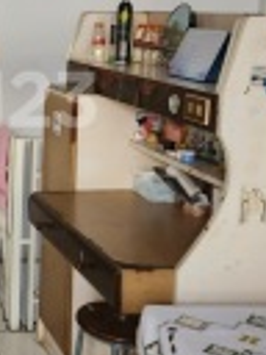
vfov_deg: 26.8
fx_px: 738
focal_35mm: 72
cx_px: -123
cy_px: 98
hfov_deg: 18.3
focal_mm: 5.4
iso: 640
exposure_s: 1/100
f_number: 1.8
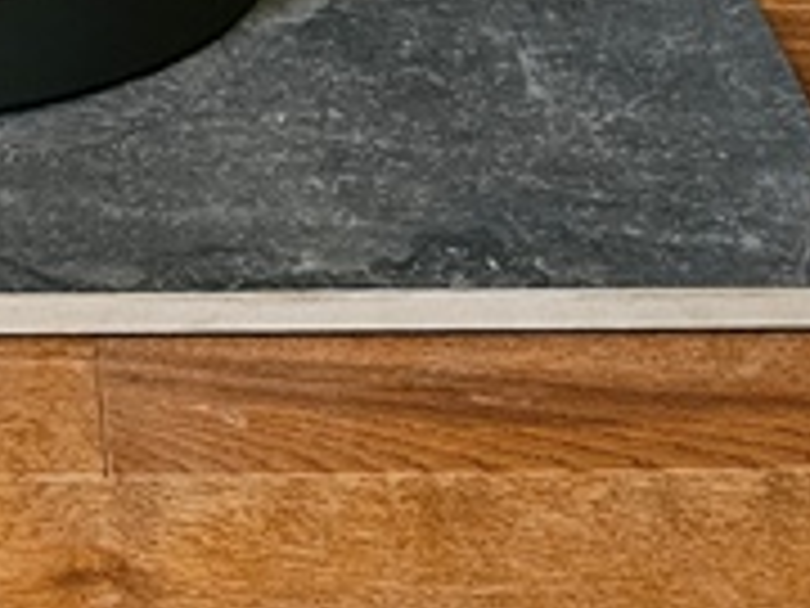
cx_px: -32
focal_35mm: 131
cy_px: -968
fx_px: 3065
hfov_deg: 14.8
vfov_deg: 9.7
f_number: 1.7
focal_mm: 6.3
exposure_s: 1/50
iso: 800
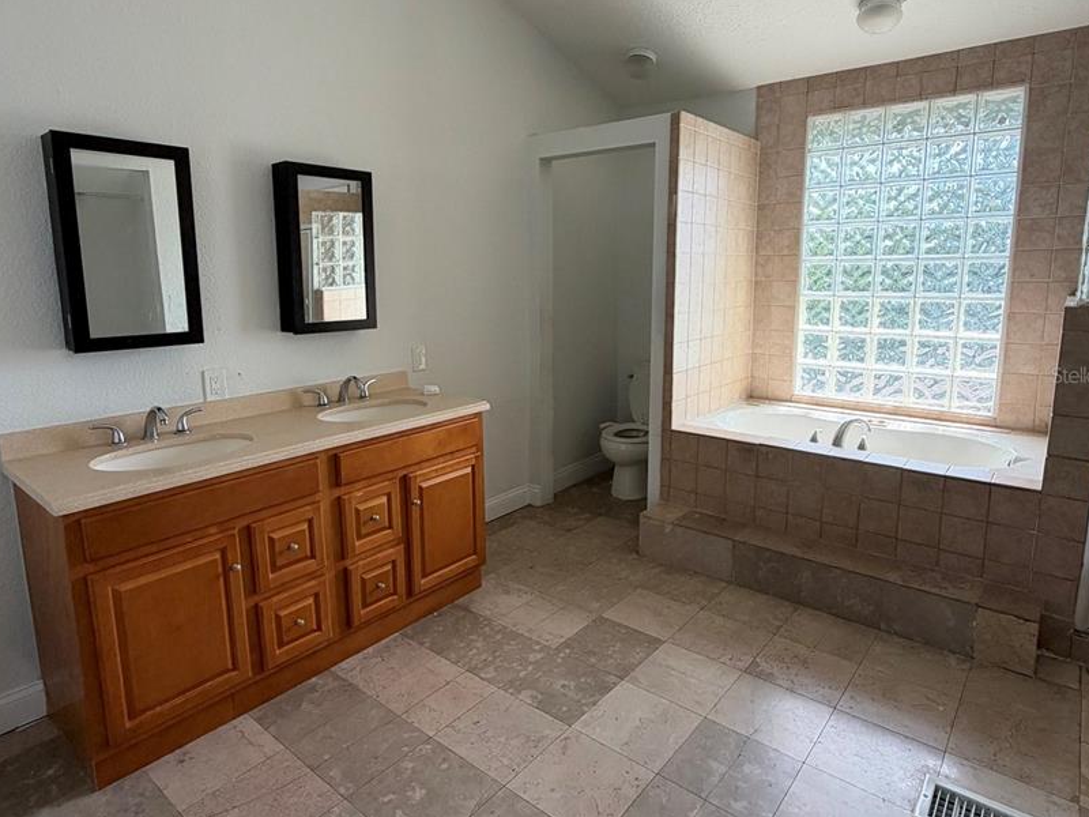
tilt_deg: -5.7
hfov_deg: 79.0
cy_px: 374
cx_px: 535
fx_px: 661
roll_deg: +0.5
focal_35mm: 21
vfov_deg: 63.3
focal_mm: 2.22
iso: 125
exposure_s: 1/121
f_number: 2.2
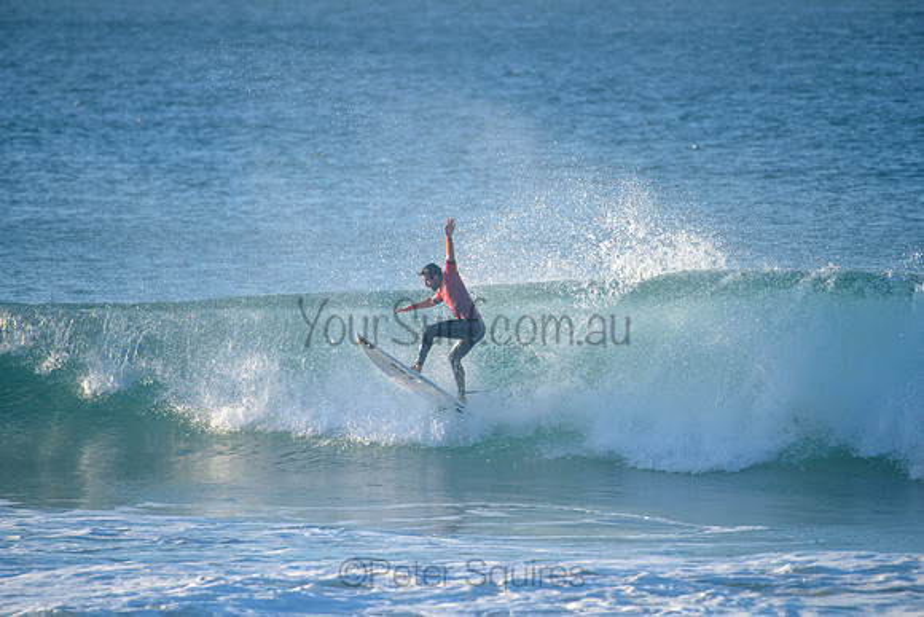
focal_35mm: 540
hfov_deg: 3.8
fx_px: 13854
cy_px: 294
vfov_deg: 2.5
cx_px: 463
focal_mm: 500
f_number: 5.6
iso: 560
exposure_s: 1/2000
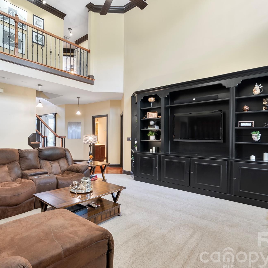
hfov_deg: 74.3
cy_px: 132
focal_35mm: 20
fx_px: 175
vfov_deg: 74.8
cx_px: 113
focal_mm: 15
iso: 100
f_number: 11
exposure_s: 1.3
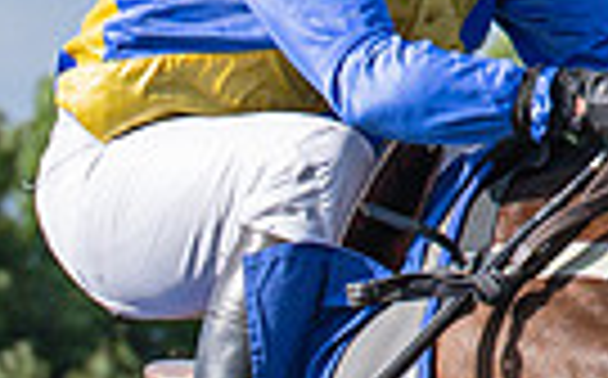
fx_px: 15507
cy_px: 1018
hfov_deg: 2.2
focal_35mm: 937
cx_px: -283
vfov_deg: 1.4
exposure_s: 1/1600
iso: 200
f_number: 4.5
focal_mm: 70
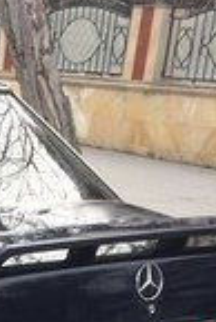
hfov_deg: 12.1
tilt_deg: -21.8
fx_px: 925
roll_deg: -3.5
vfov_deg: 18.6
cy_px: 398
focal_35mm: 103
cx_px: -187
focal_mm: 4.15
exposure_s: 1/376
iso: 32
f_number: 2.2
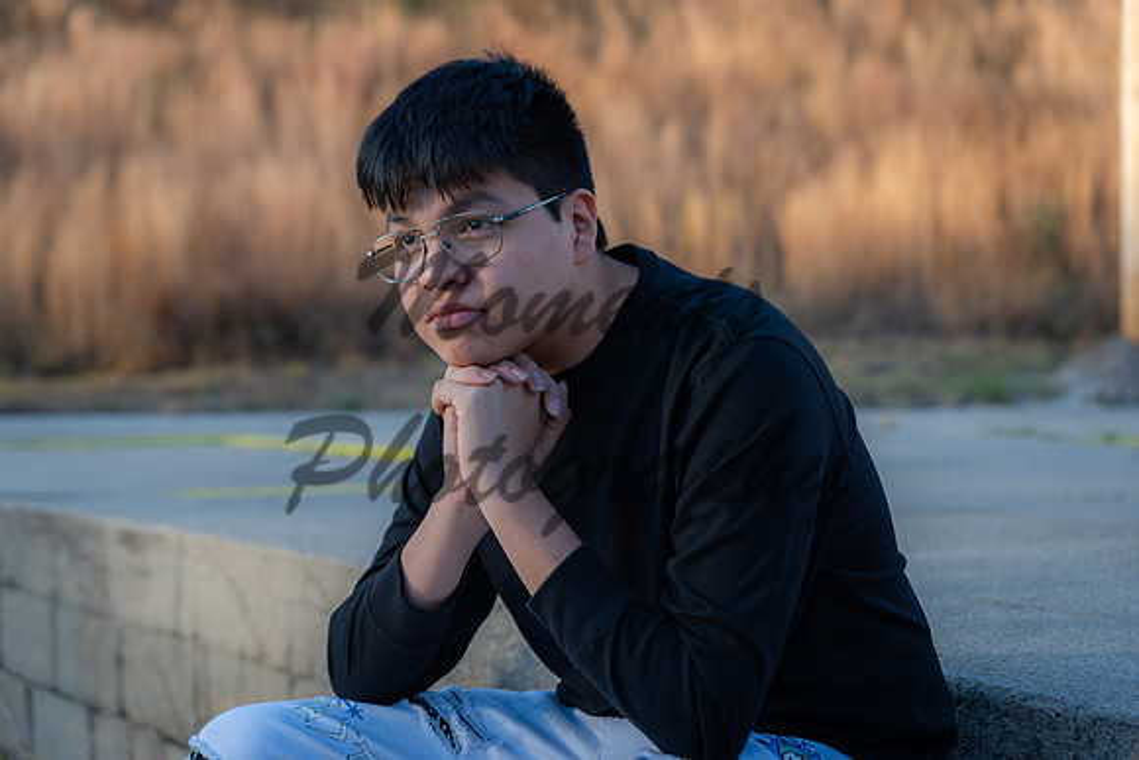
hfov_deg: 32.4
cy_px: 380
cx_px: 570
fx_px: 1962
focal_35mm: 62
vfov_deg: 21.9
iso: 31
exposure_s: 1/200
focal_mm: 62
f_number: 3.2
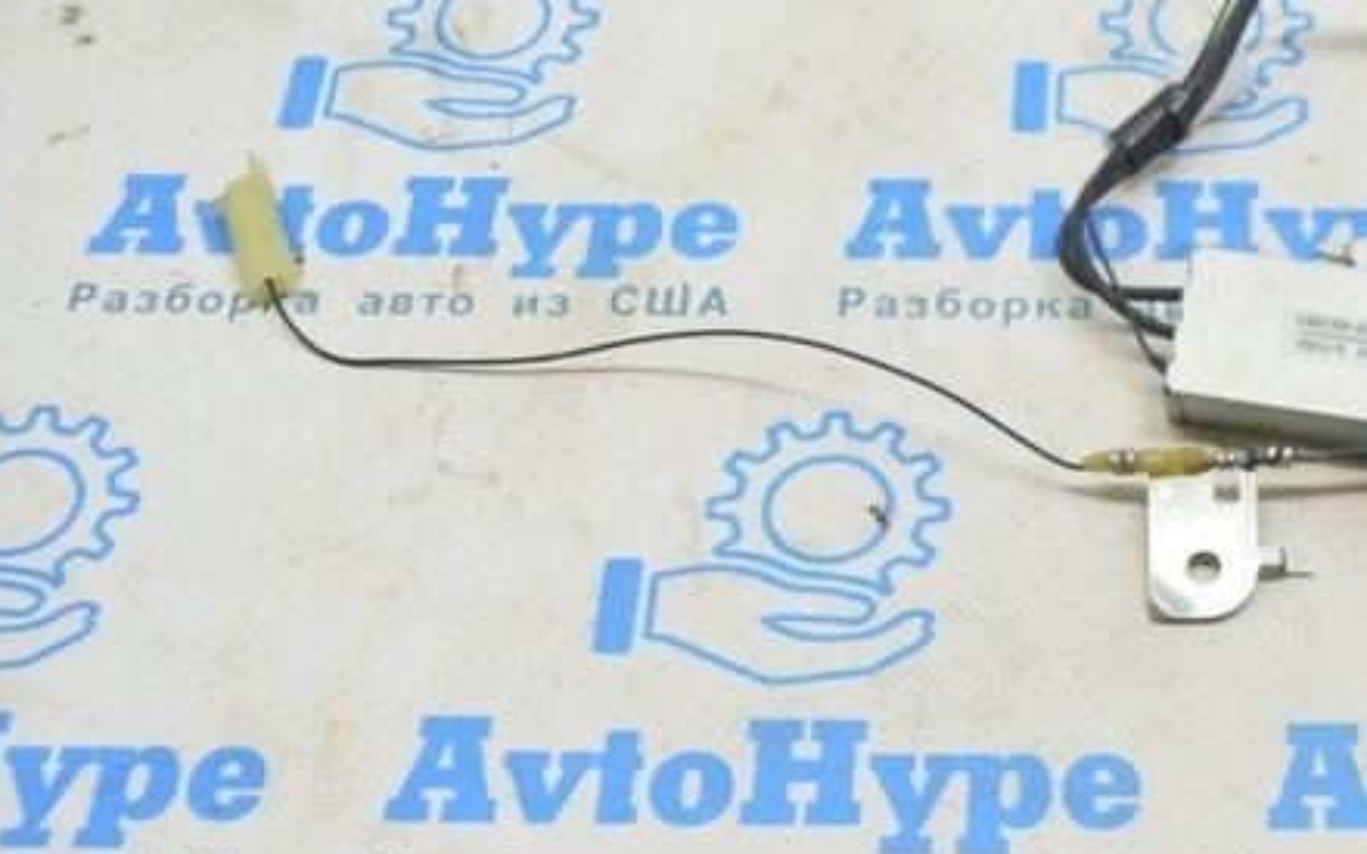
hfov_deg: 31.3
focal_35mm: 64
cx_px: 1059
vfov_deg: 20.1
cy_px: 660
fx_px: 2384
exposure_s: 1/40
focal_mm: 18
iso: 400
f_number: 3.5
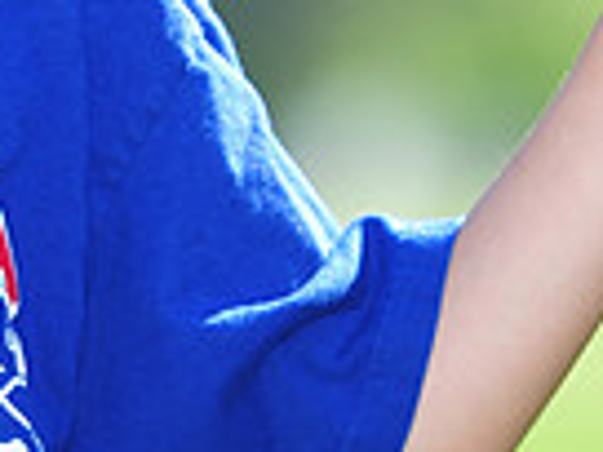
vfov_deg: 2.0
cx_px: -235
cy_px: -208
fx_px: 13239
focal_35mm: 760
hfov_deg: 2.6
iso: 200
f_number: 4.5
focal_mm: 185
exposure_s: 1/500
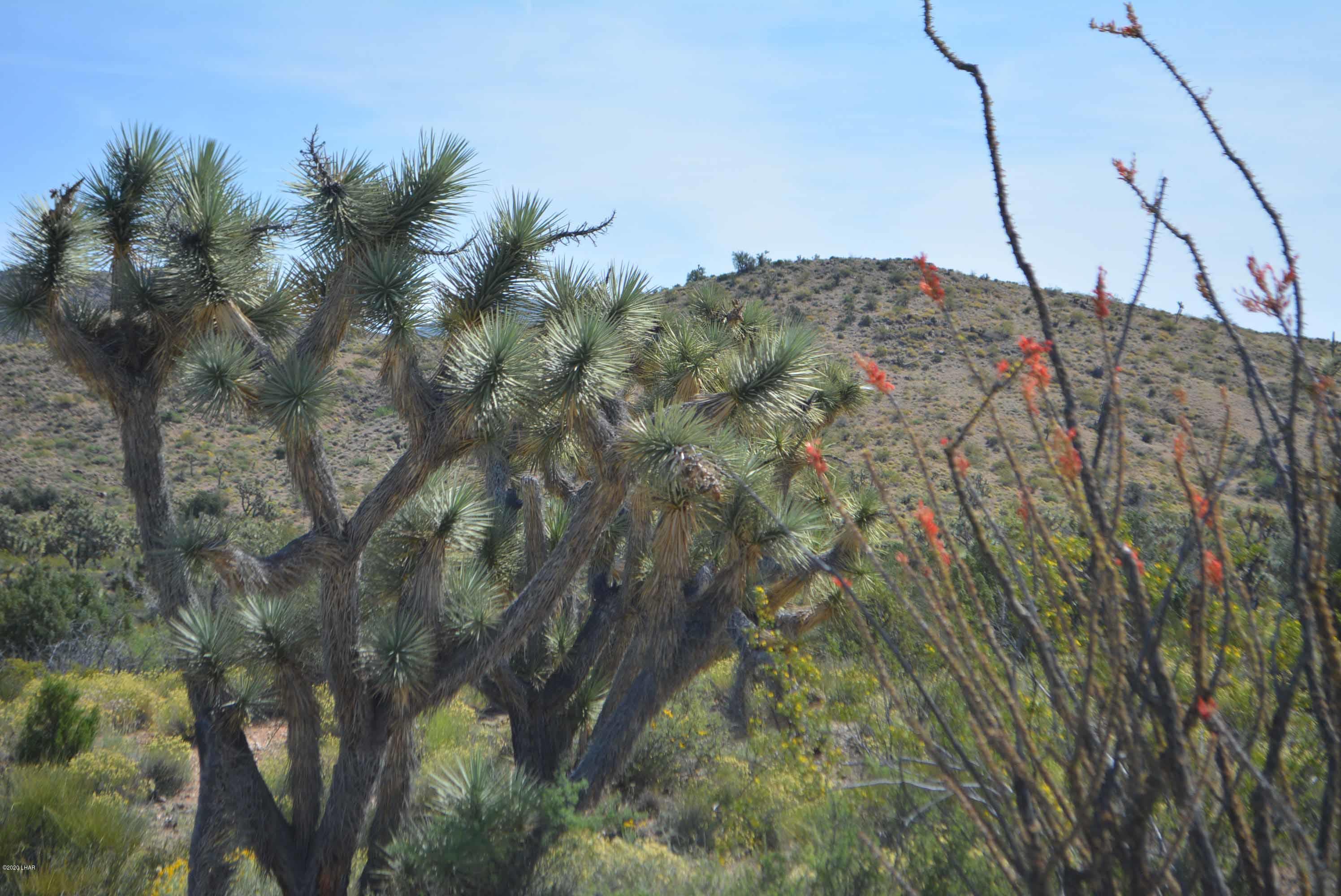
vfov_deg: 16.6
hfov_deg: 24.6
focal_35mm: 82
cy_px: 448
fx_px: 3075
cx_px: 670
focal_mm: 55
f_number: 6.3
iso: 400
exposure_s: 1/1600
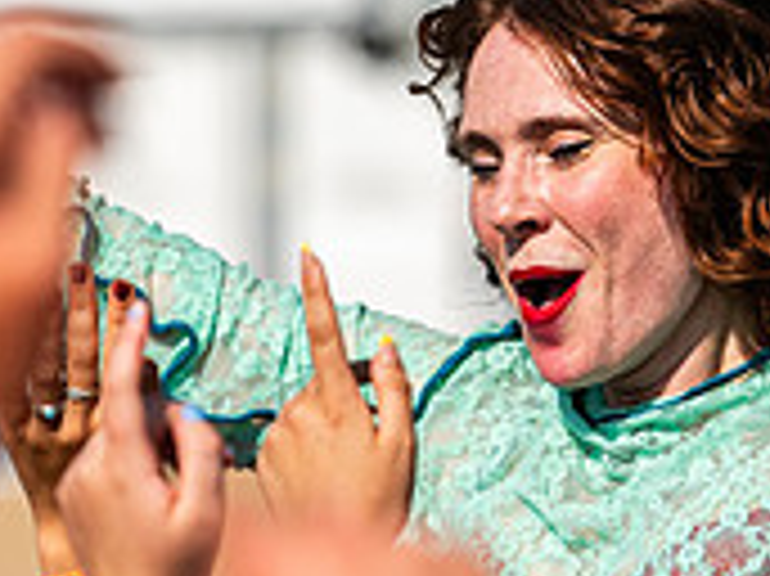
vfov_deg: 2.0
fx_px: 16316
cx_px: 597
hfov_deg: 2.7
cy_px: 317
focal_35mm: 734
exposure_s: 1/5000
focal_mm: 200
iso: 200
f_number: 4
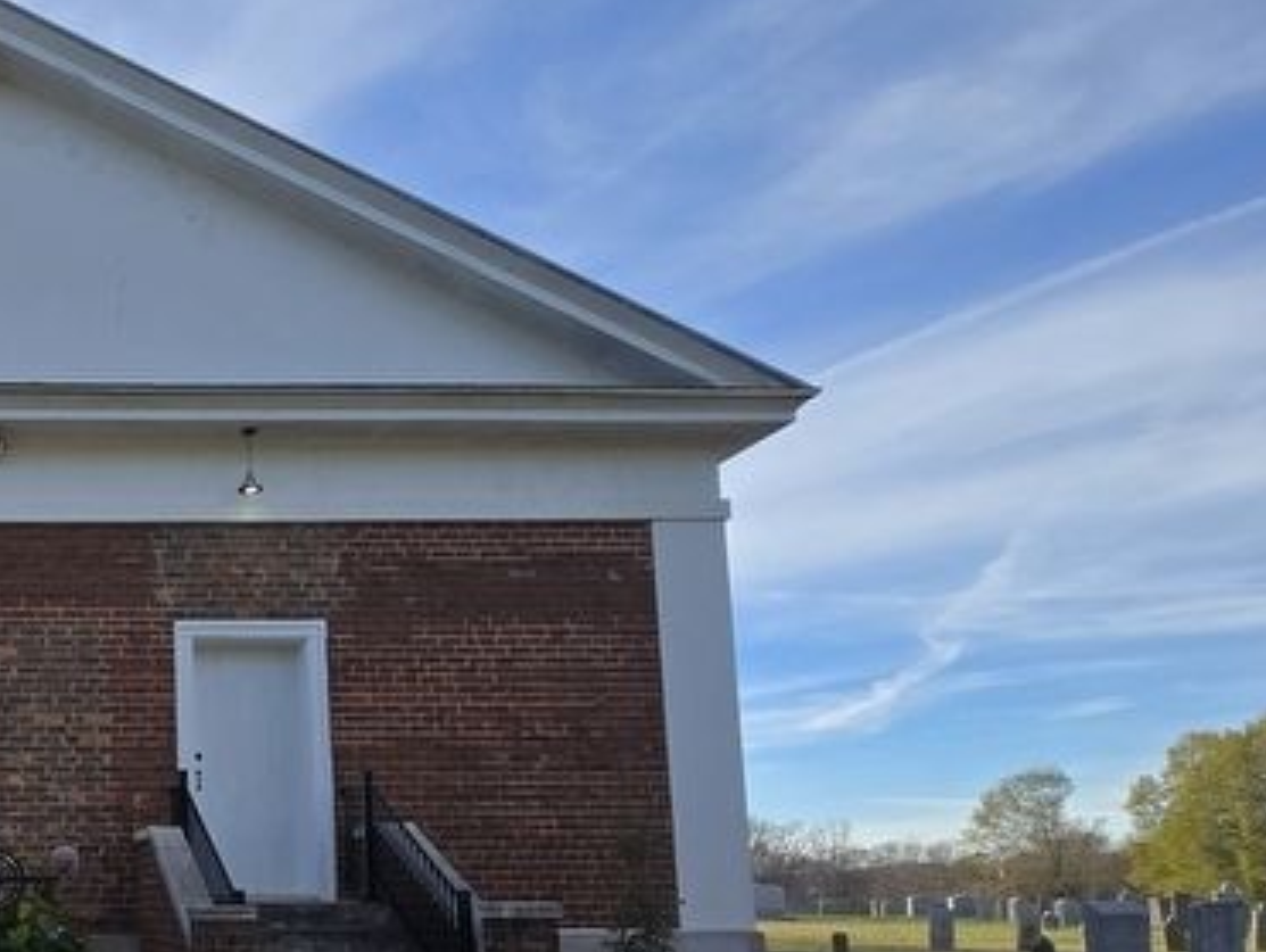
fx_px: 1025
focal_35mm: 28
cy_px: 788
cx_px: -38
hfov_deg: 49.7
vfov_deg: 46.6
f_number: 2.2
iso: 50
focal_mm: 2.2
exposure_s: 1/1654
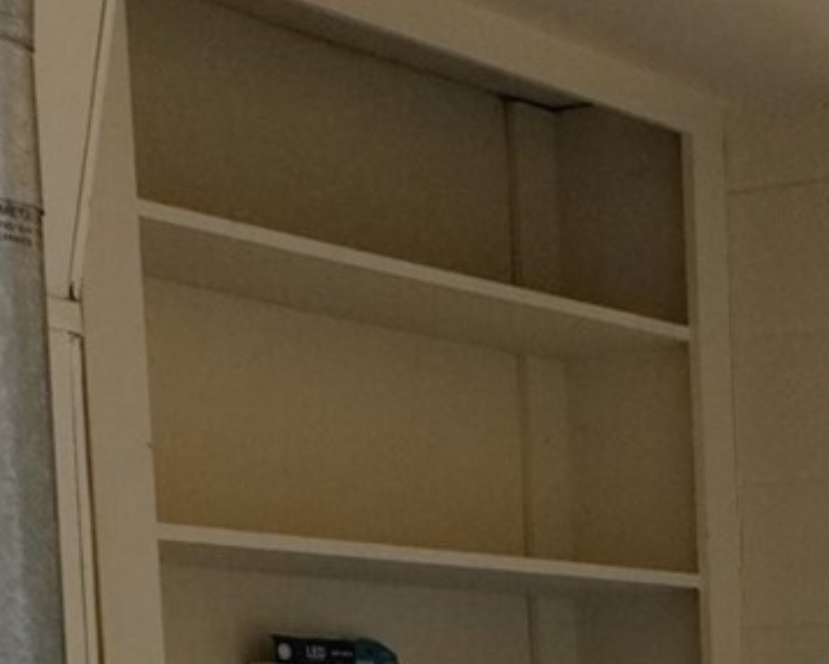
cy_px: 1128
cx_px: 1247
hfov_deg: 16.6
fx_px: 2578
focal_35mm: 105
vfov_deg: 13.4
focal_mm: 25
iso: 5000
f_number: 8
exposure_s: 1/50
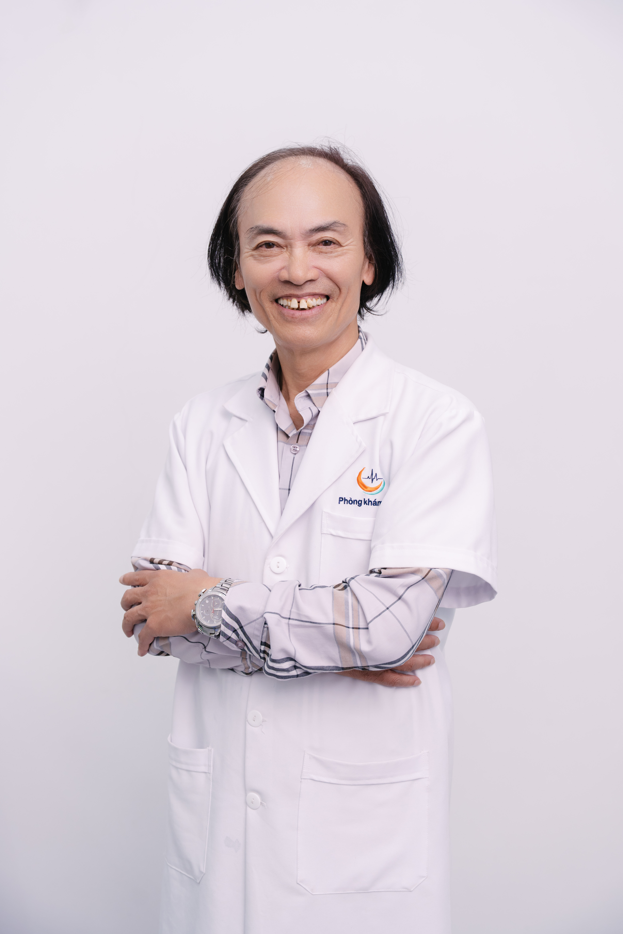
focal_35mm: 50
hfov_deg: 27.0
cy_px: 467
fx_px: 1295
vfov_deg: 39.7
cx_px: 312
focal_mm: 49.9
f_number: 4
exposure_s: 1/100
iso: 500
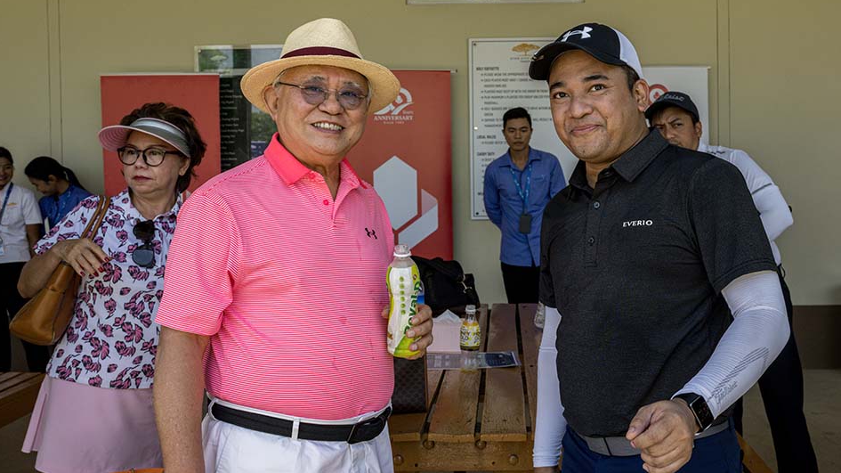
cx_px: 422
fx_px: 736
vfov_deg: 35.6
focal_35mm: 33
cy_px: 232
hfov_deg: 59.5
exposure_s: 1/500
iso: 900
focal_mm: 31
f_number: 8
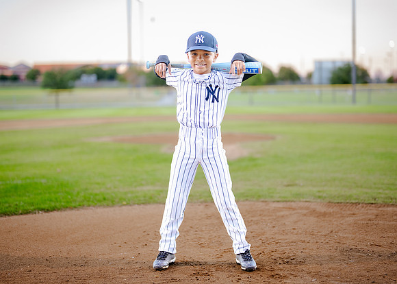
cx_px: 191
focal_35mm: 61
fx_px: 691
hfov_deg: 32.0
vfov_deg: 23.2
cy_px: 132
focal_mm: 50
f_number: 1.2
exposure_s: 1/500
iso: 400
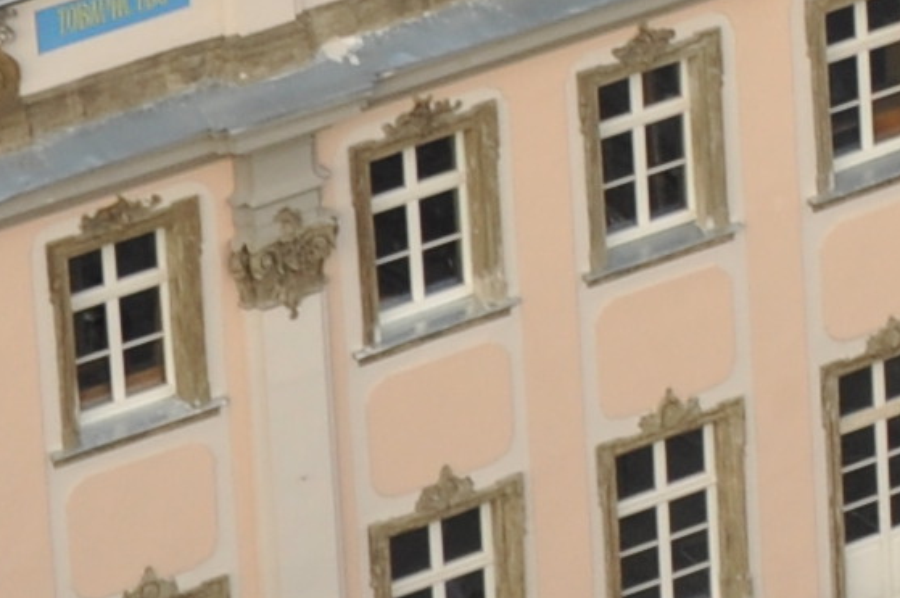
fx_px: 11483
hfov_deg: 4.4
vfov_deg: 2.9
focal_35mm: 460
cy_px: -1306
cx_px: 2024
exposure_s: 1/160
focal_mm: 40
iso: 200
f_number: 6.3
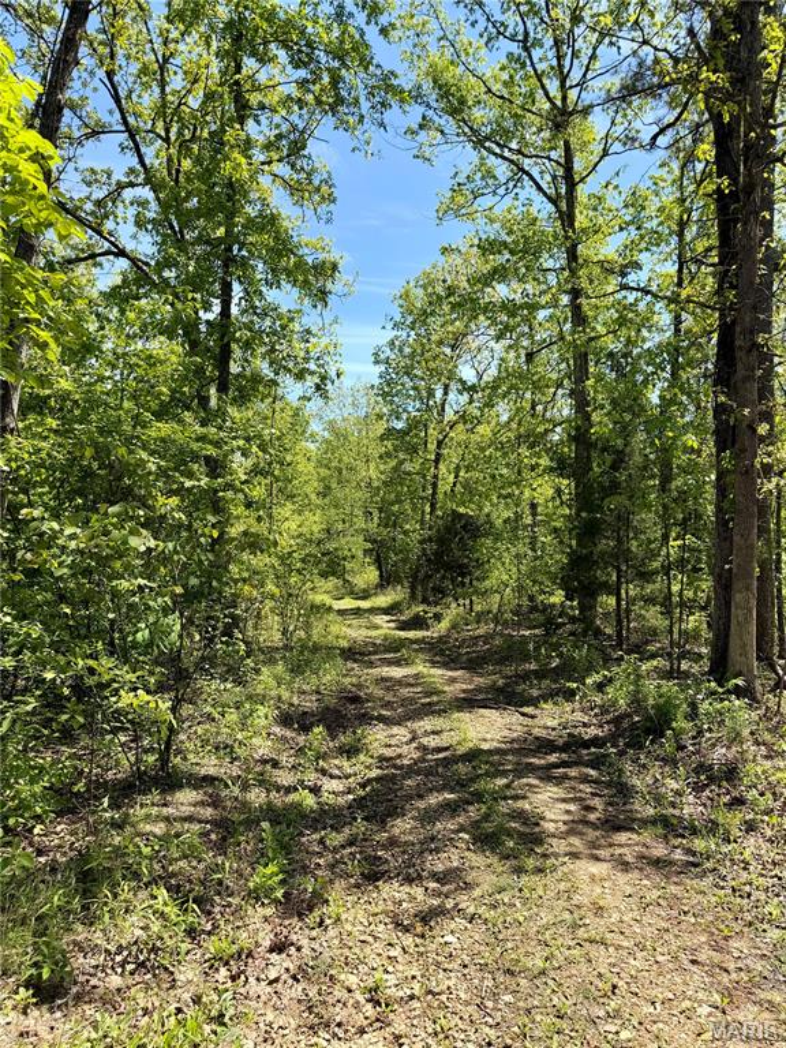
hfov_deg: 56.8
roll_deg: -3.0
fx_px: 727
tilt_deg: +0.8
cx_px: 393
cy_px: 524
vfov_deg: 71.6
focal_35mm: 24
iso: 80
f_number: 1.78
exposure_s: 1/2299
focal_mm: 6.76
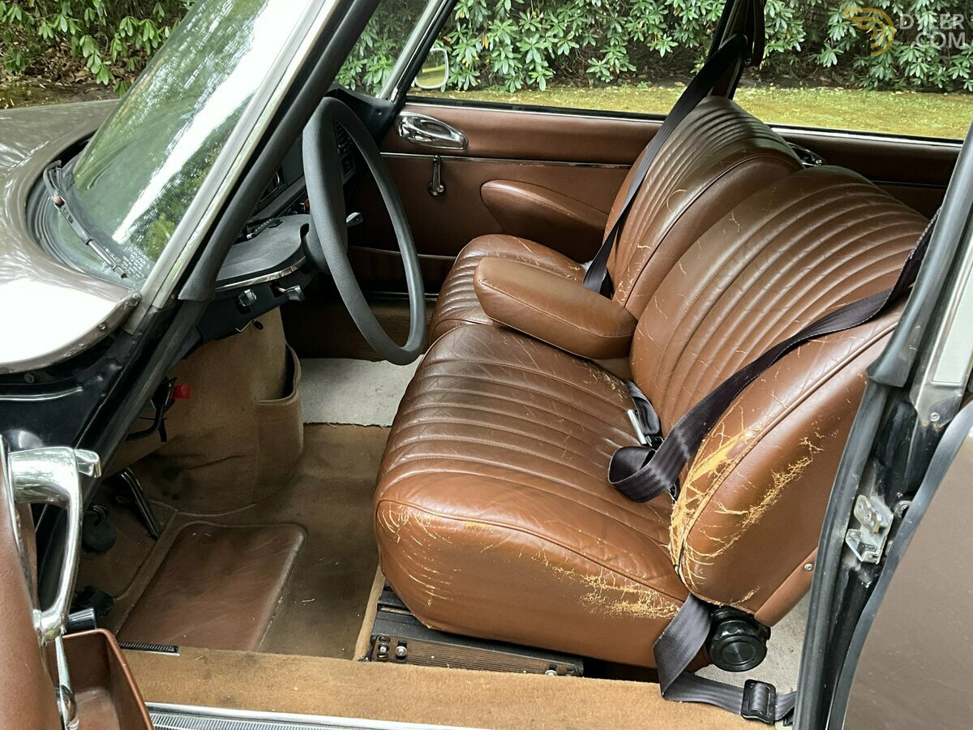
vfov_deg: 48.2
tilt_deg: -26.0
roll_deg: -3.1
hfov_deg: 61.7
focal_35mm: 29
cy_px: 365
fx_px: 815
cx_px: 486
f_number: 1.8
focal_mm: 3
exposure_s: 1/60
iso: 125
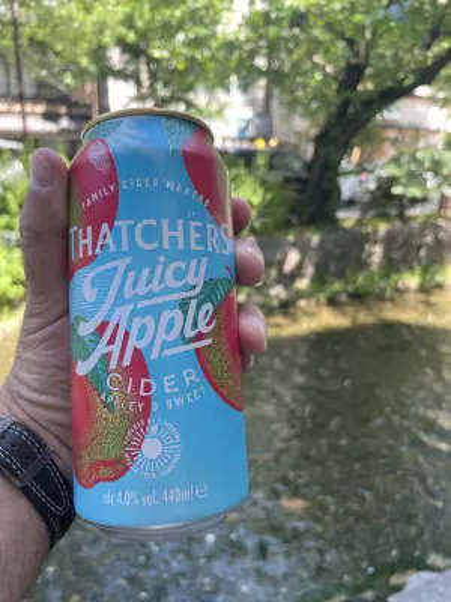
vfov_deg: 67.3
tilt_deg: -13.6
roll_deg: +0.0
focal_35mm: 26
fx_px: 452
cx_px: 226
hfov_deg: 53.1
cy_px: 301
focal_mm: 4.2
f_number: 1.6
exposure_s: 1/121
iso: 40
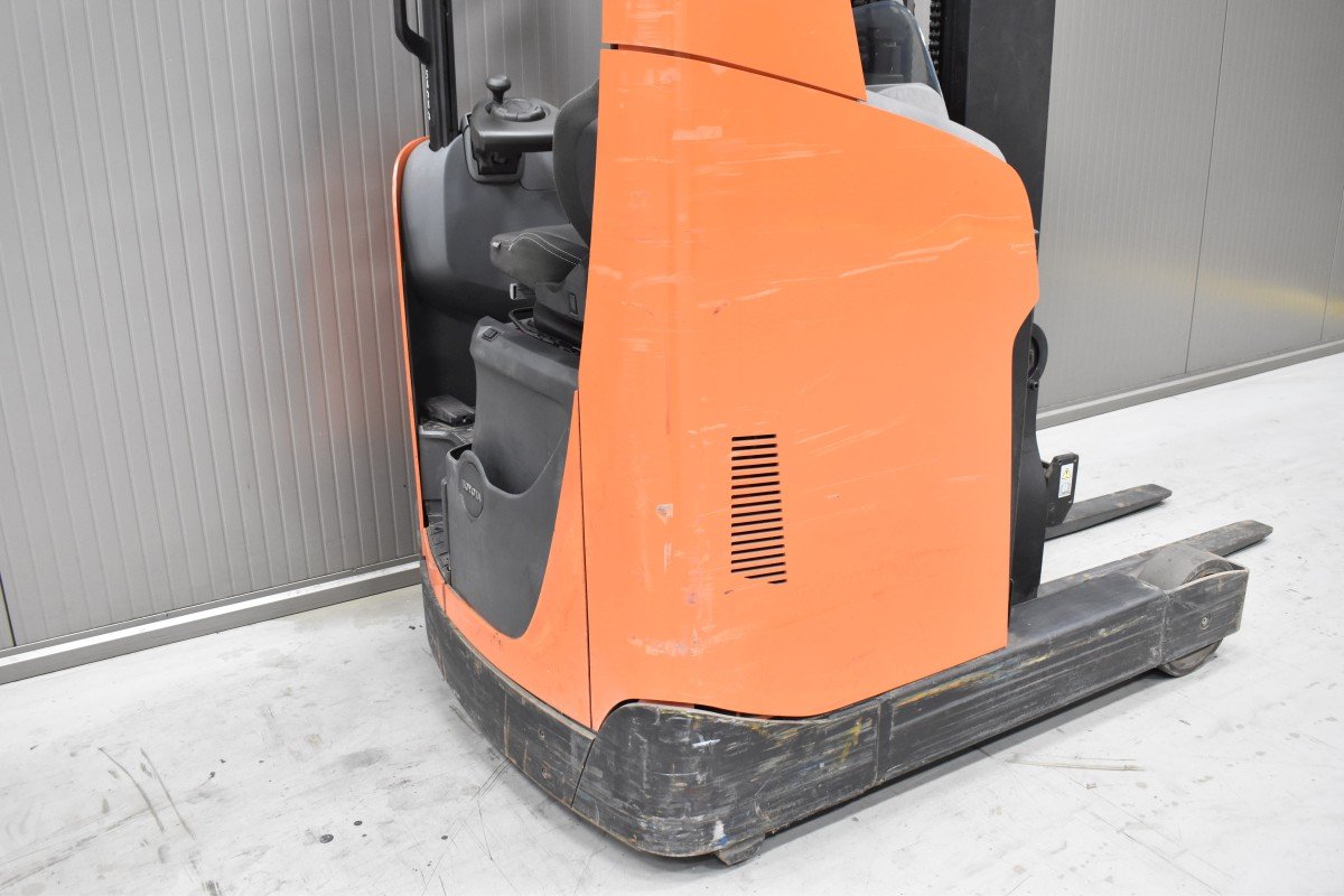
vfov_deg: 43.6
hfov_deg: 61.9
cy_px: 448
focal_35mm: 30
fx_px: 1120
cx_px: 672
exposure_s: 1/20
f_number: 5
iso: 1600
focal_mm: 20
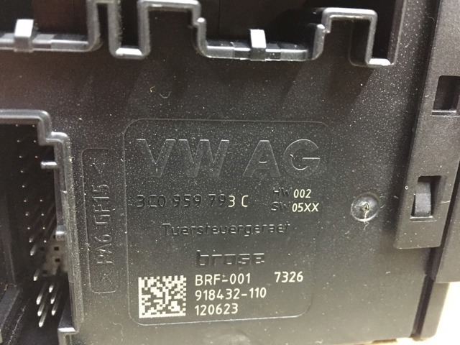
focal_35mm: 29
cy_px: 172
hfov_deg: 61.7
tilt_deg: -21.8
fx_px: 385
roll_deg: -2.4
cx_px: 230
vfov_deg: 48.2
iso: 320
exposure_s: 1/17
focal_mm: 4.15
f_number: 2.2
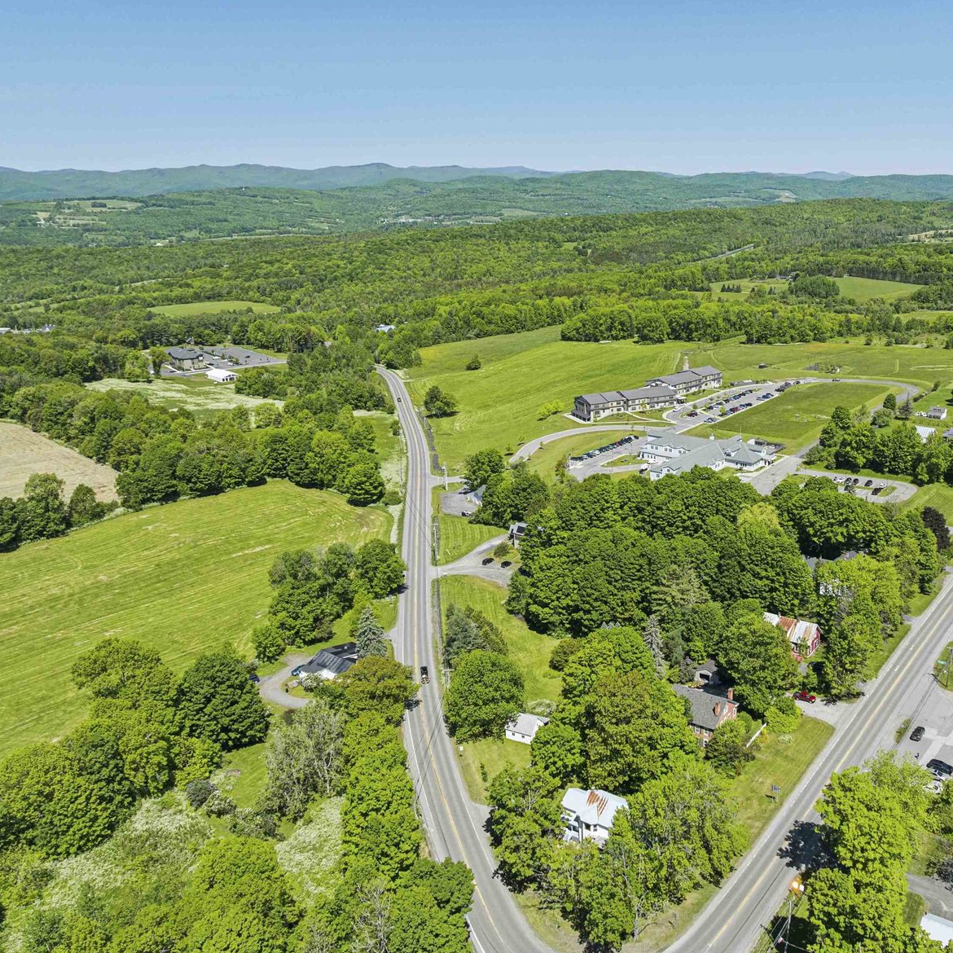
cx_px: 621
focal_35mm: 29
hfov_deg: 54.7
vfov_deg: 55.6
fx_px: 903
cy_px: 476
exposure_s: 1/160
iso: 100
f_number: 2.8
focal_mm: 12.3
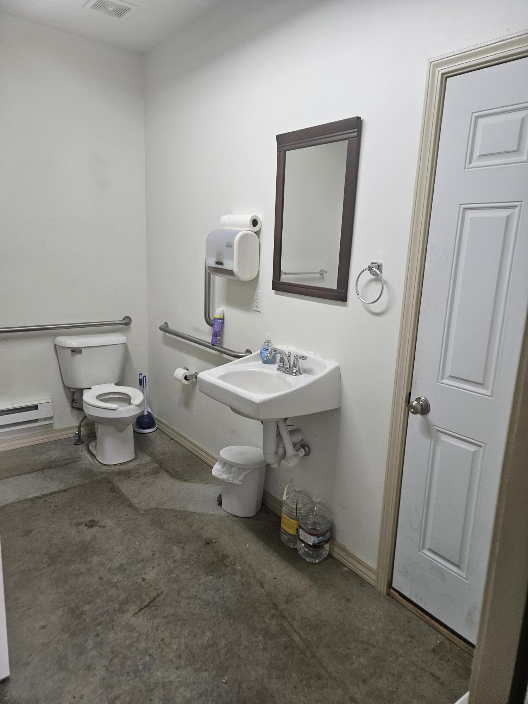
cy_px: 352
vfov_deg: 73.9
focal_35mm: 23
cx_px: 264
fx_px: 468
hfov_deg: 58.9
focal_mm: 5.4
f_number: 1.8
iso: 320
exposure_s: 1/120
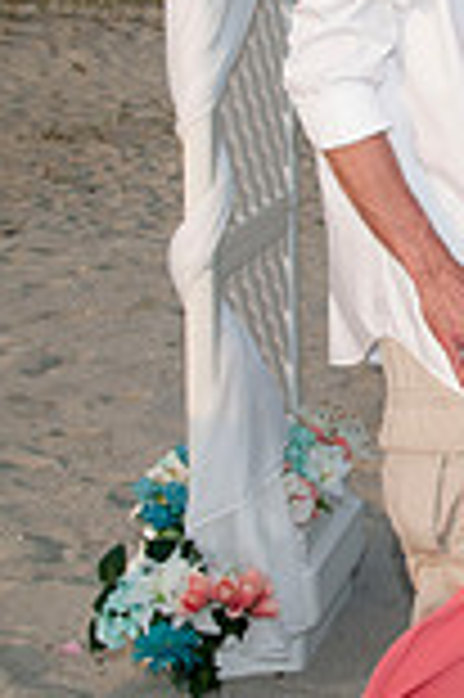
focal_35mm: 126
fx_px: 2441
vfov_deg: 16.2
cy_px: 162
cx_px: 597
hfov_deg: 10.6
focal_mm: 29
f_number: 8
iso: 100
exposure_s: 1/250
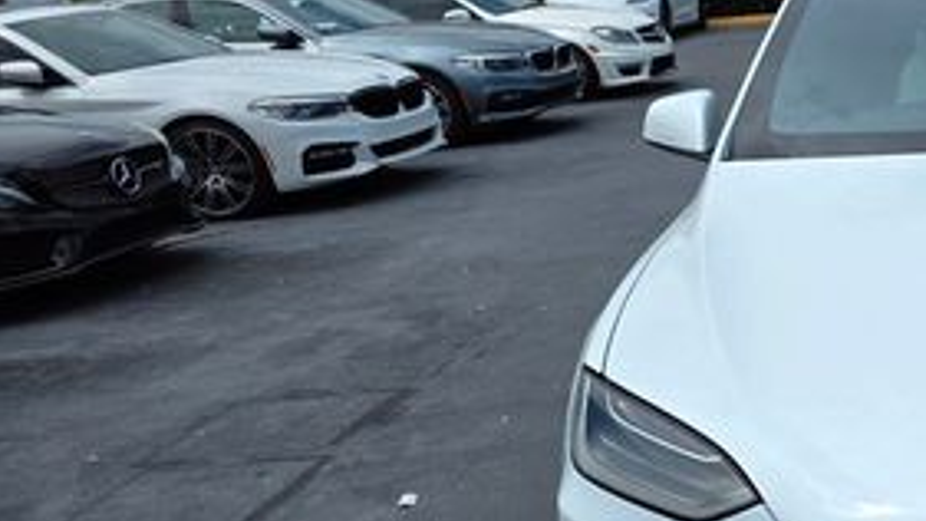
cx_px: 1048
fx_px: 1399
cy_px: 310
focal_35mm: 57
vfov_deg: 21.1
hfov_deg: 31.8
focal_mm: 6.3
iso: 80
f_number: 1.7
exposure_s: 1/7944
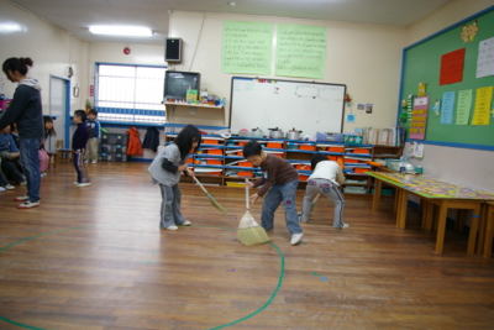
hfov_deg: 67.4
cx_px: 247
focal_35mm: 27
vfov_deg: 48.0
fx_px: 371
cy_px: 165
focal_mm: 18
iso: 200
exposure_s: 1/20
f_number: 3.5
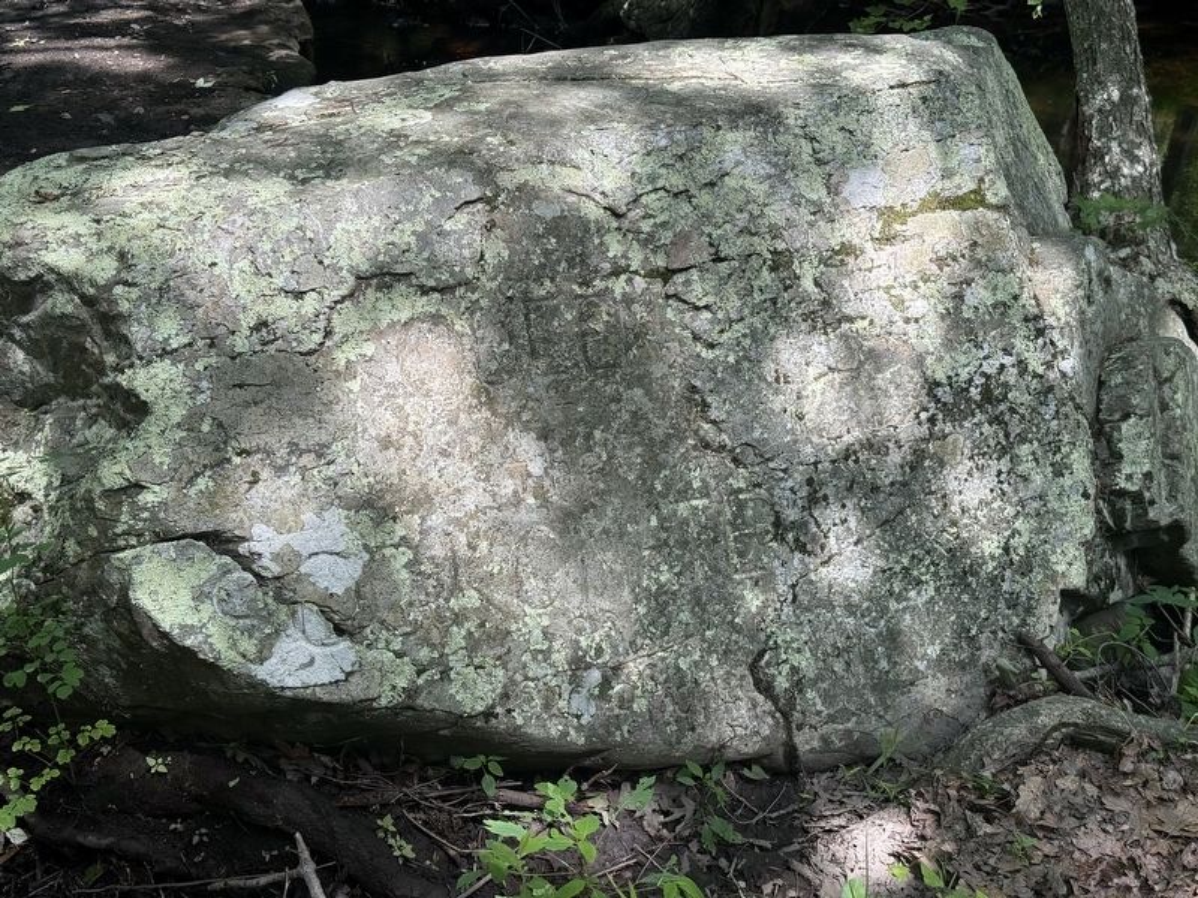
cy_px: 449
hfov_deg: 39.7
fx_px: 1661
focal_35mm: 48
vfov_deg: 30.3
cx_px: 599
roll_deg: -4.1
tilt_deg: -27.6
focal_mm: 6.76
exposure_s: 1/541
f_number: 1.78
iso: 64
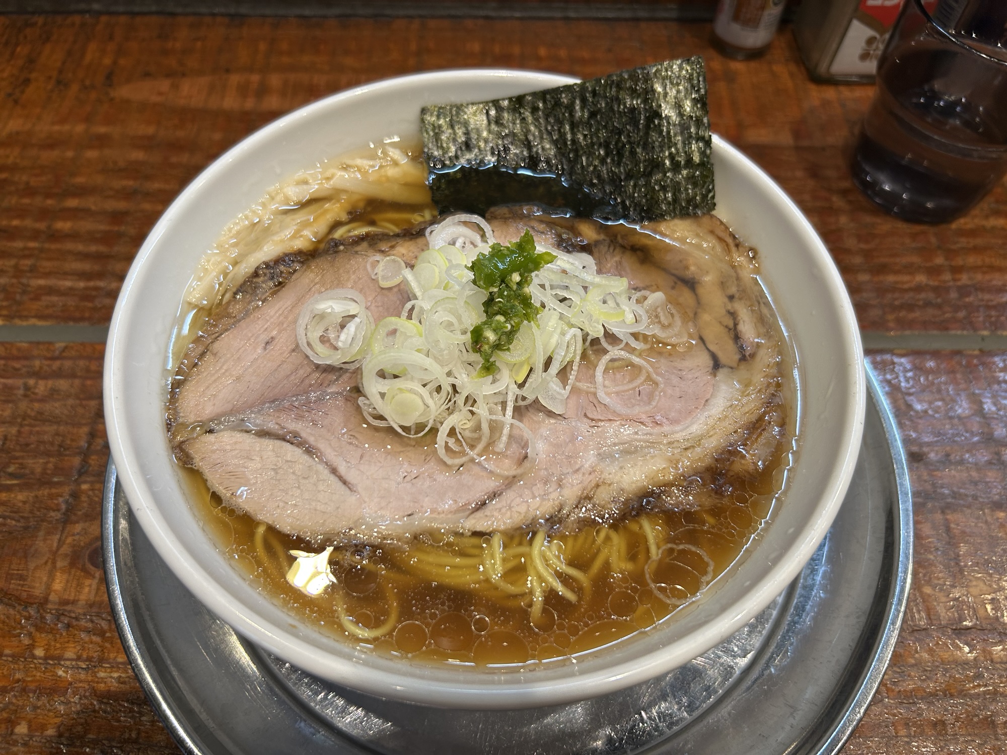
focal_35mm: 26
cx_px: 504
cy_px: 378
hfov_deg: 67.3
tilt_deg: -57.5
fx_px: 756
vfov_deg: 53.1
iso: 80
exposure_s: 1/100
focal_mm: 5.7
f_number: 1.5
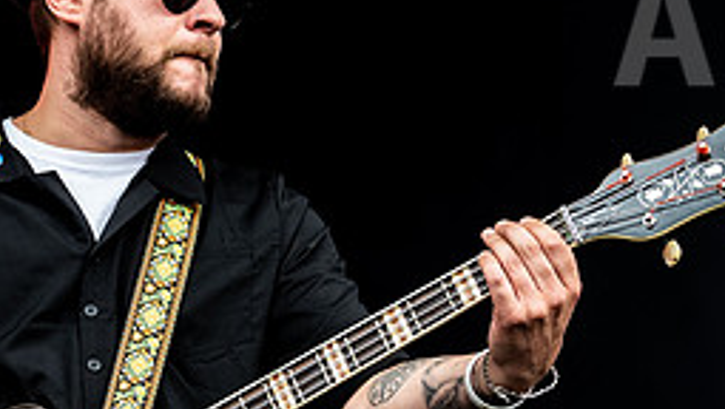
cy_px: 329
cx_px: 142
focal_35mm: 223
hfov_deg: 9.6
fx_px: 4291
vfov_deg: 5.5
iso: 500
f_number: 4.5
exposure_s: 1/500
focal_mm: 85
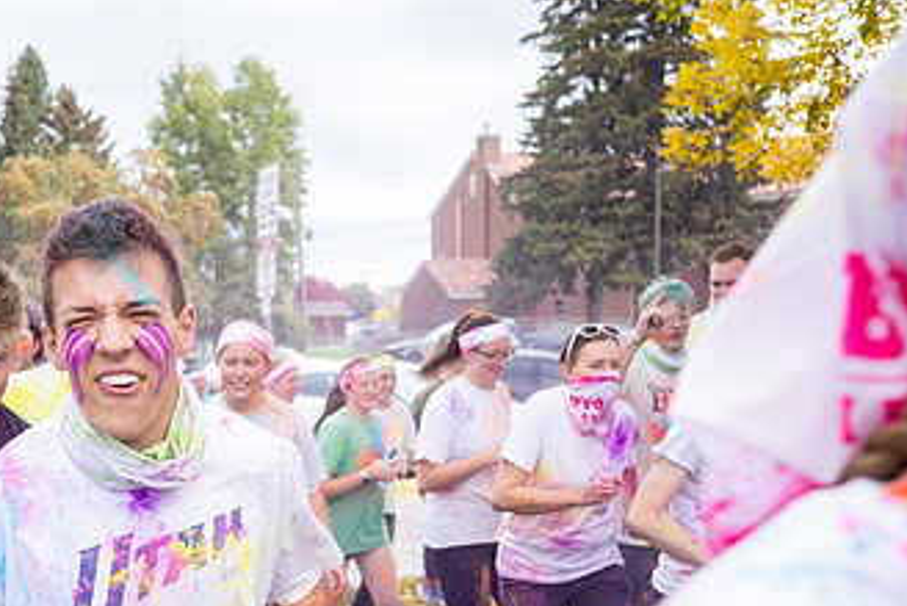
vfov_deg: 25.3
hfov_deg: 36.8
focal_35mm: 53
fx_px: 1336
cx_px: 254
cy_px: 441
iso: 500
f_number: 4
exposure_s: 1/500
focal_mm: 30
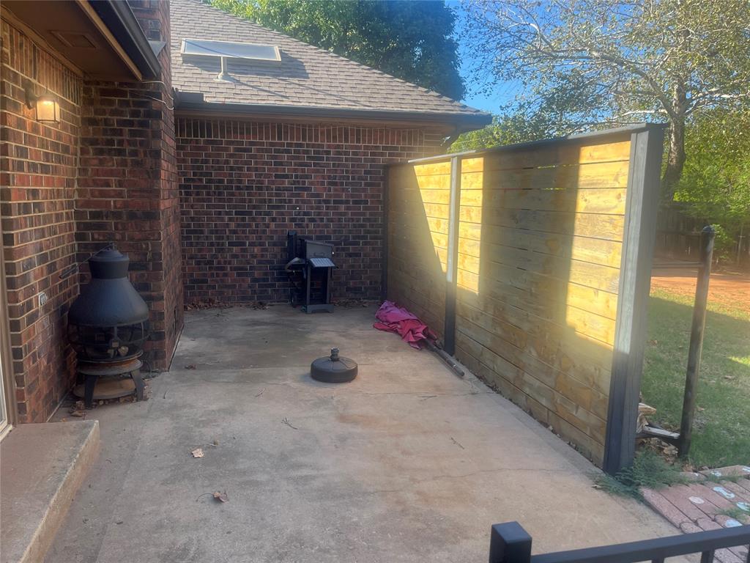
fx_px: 563
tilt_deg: -8.7
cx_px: 375
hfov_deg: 67.3
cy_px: 282
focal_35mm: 26
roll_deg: -0.6
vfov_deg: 53.1
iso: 50
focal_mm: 5.1
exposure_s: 1/491
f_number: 1.6
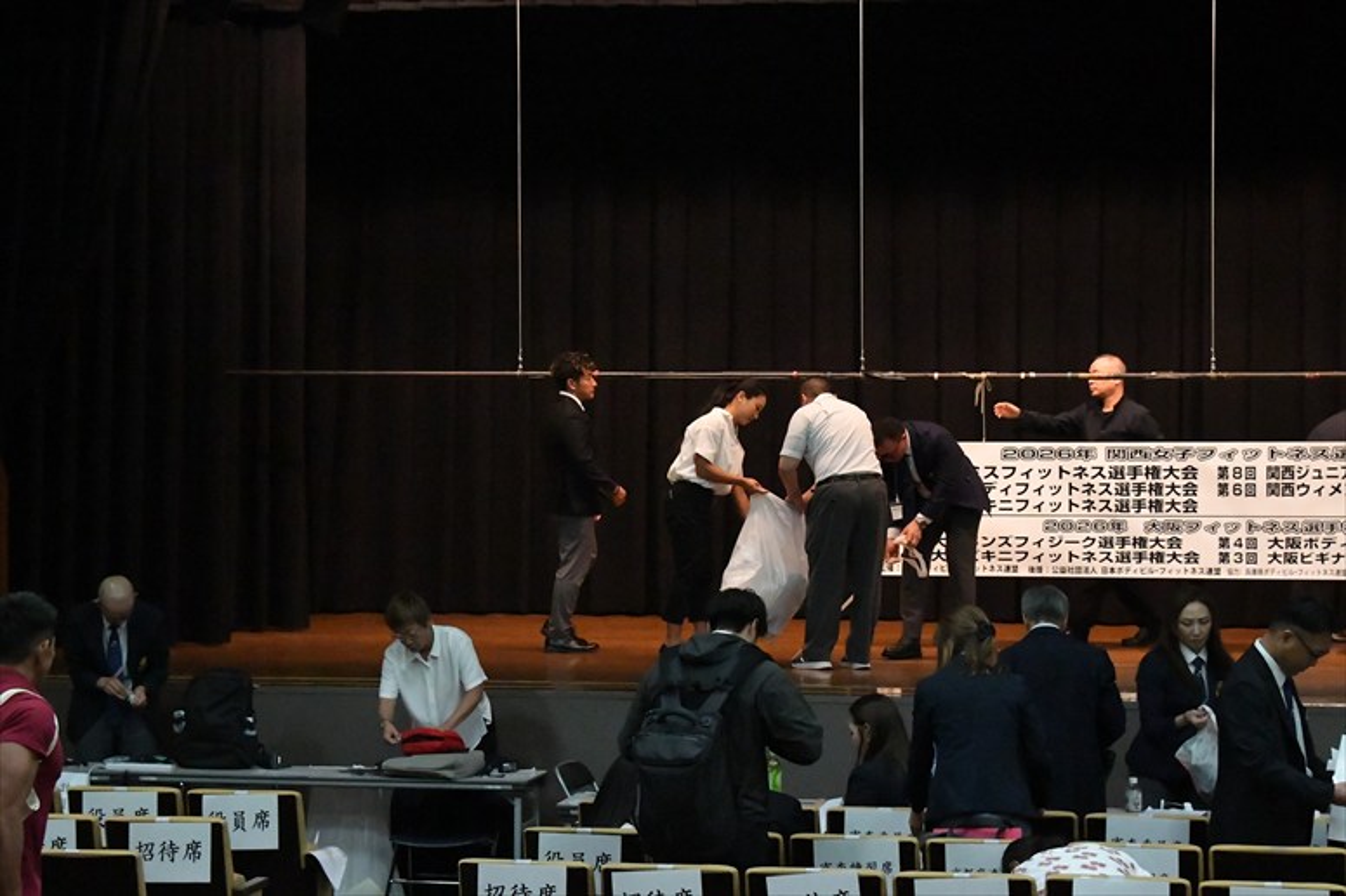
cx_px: 673
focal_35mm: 93
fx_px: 3476
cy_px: 448
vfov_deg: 14.7
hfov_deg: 21.9
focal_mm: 62
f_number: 5.6
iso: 16000
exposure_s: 1/400
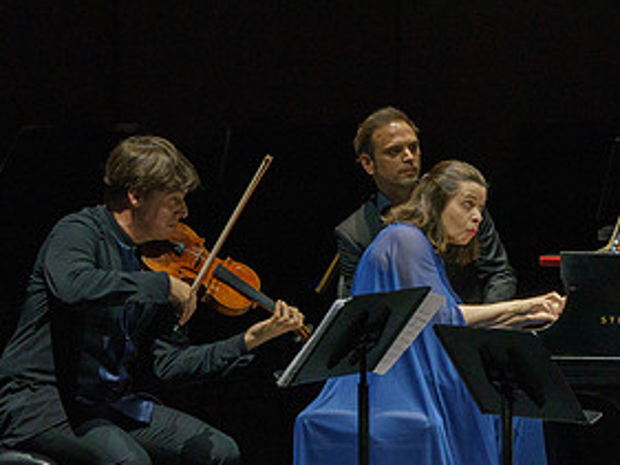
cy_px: 263
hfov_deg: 3.4
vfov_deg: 2.6
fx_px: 10446
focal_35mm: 583
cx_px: 446
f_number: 9
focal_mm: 294
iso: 4000
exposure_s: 1/250
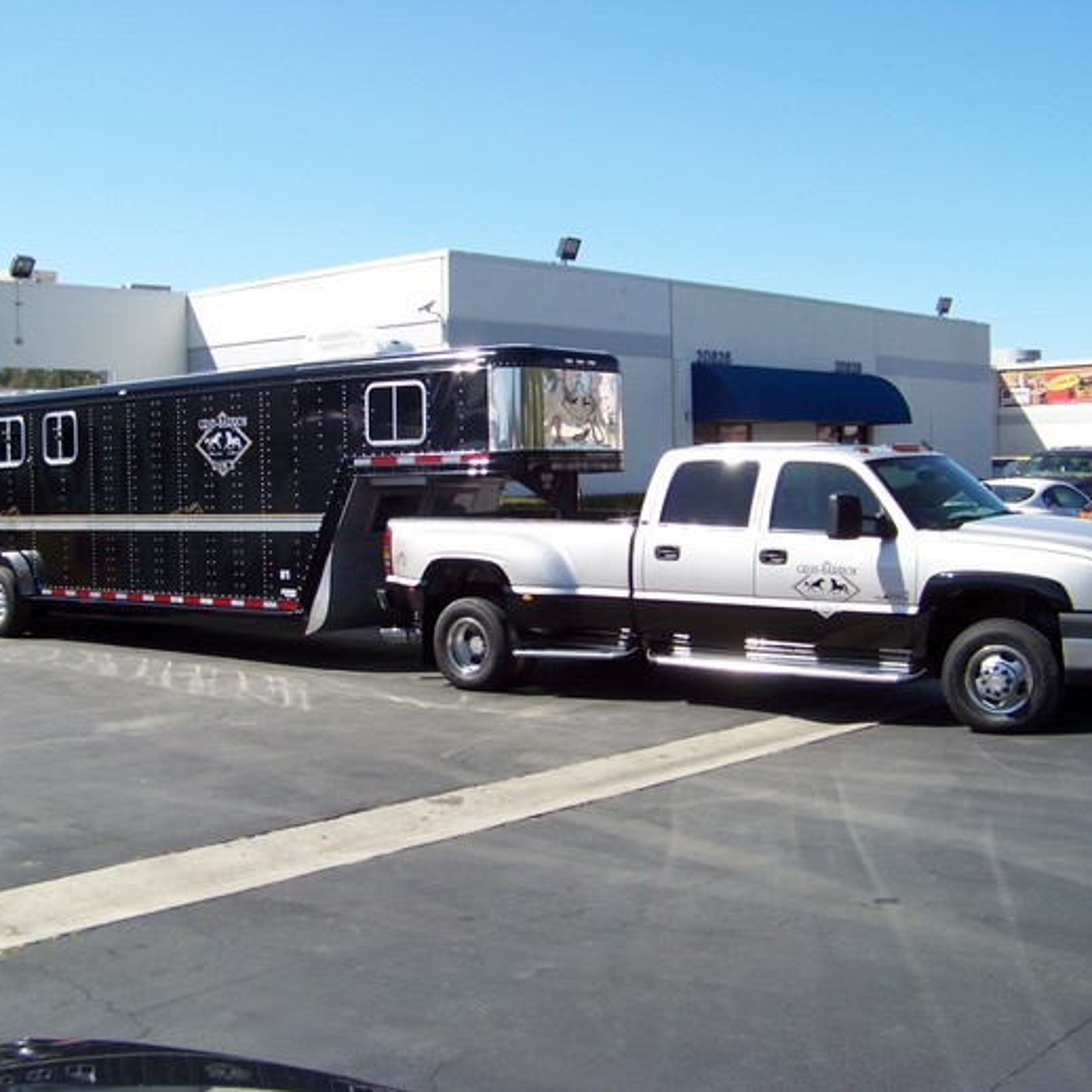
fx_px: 1535
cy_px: 541
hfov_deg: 39.2
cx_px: 521
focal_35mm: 43
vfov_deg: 39.2
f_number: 2.8
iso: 72
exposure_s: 1/800
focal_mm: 5.85
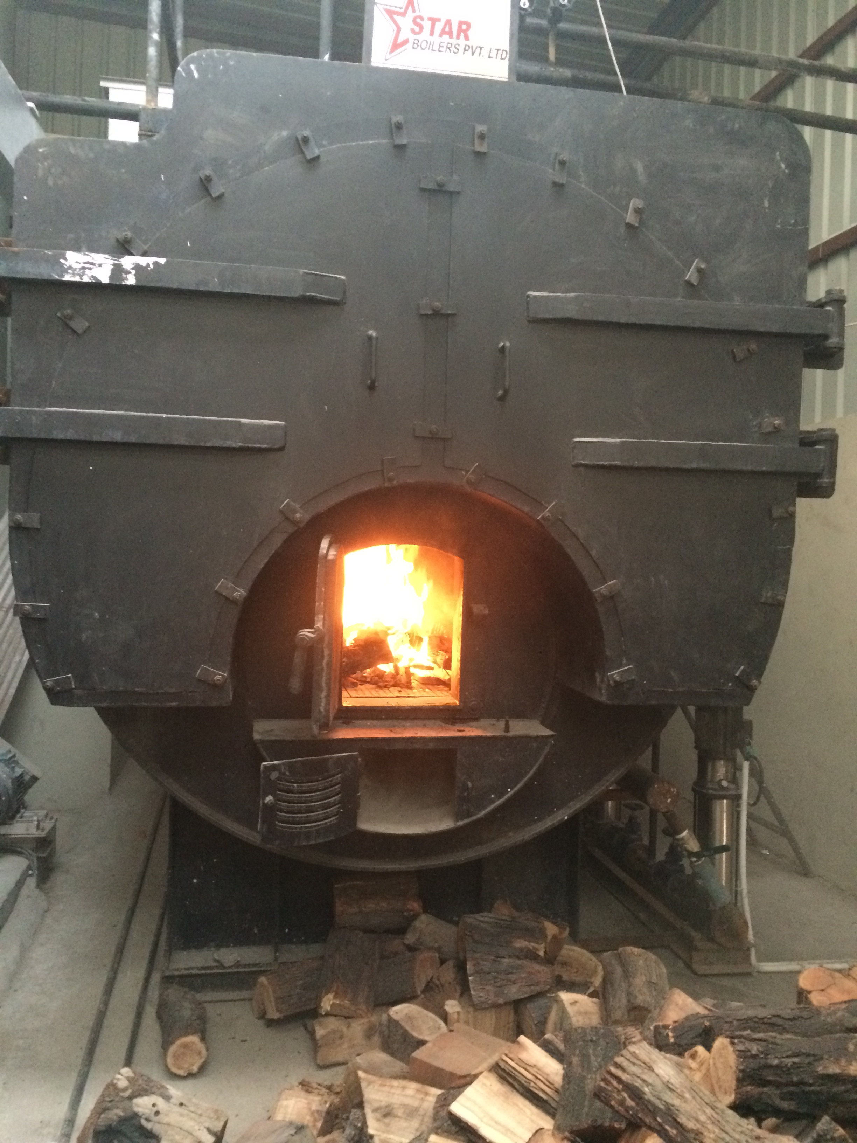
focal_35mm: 29
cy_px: 572
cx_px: 428
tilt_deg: -2.0
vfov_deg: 61.7
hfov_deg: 48.2
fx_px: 957
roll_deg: -0.5
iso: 400
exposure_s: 1/17
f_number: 2.2
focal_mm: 4.15
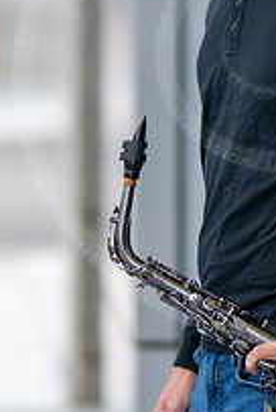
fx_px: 3220
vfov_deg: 7.3
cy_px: 85
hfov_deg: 4.9
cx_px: 286
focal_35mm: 281
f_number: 1.2
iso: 250
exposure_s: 1/640
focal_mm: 85
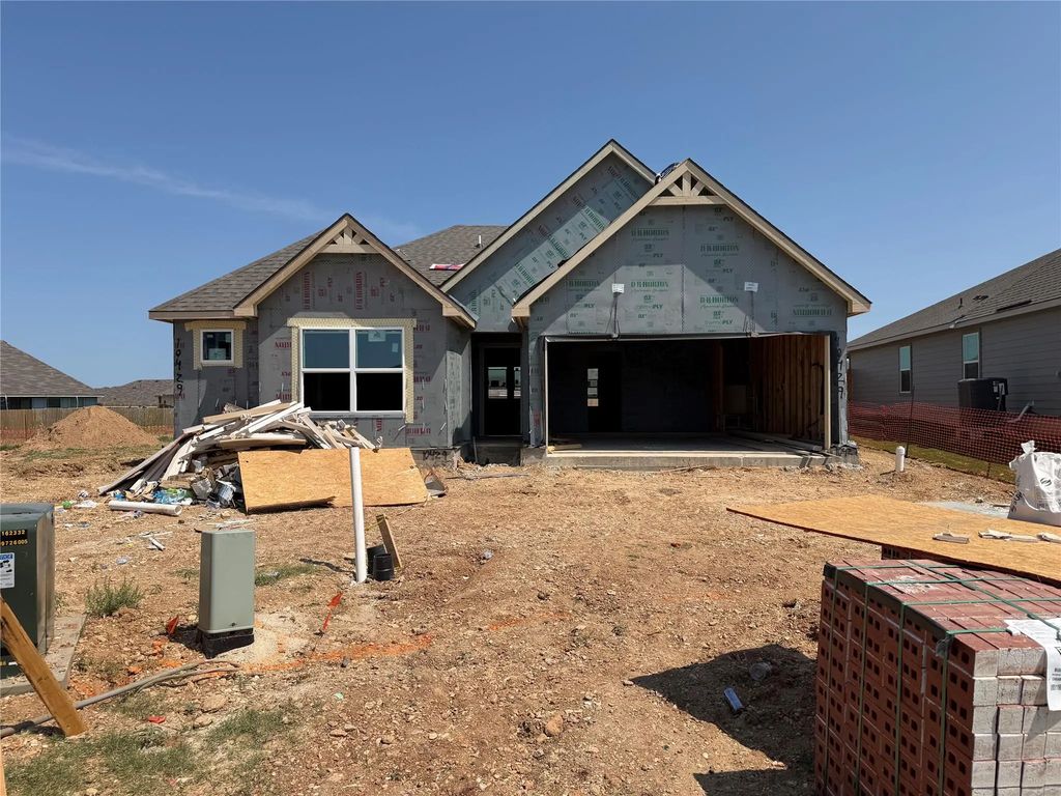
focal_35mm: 24
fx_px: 736
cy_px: 398
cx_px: 530
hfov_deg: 71.6
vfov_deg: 56.8
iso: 80
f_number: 1.78
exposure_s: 1/6711
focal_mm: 6.76
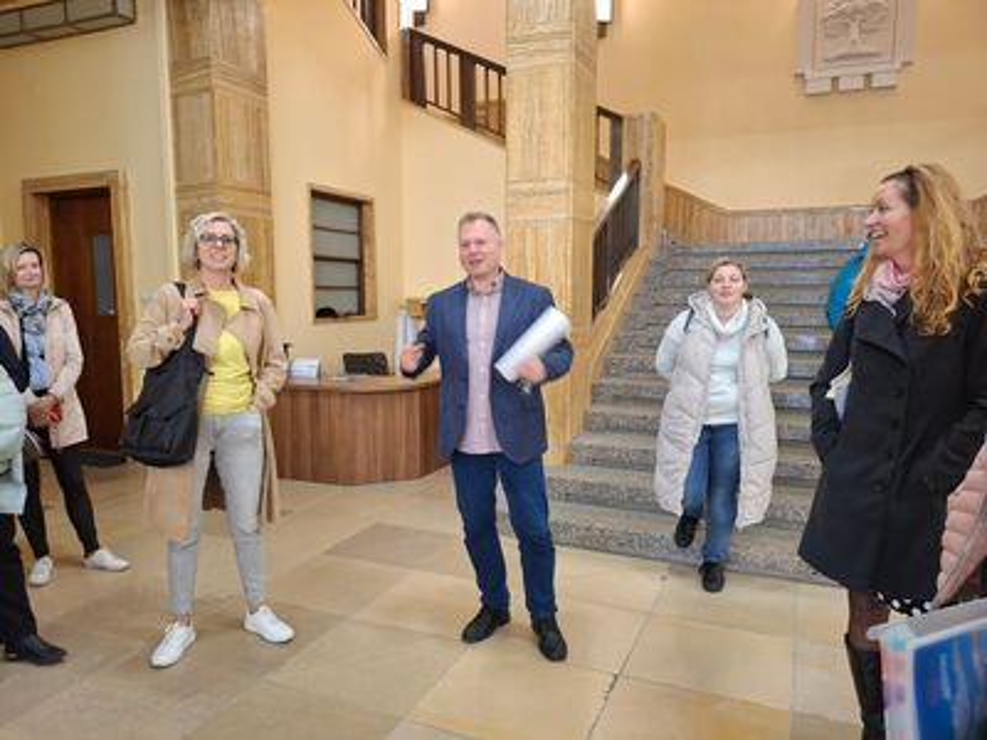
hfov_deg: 69.4
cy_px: 370
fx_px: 713
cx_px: 494
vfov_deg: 54.9
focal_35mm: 25
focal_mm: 4.69
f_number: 1.8
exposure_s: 1/25
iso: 250
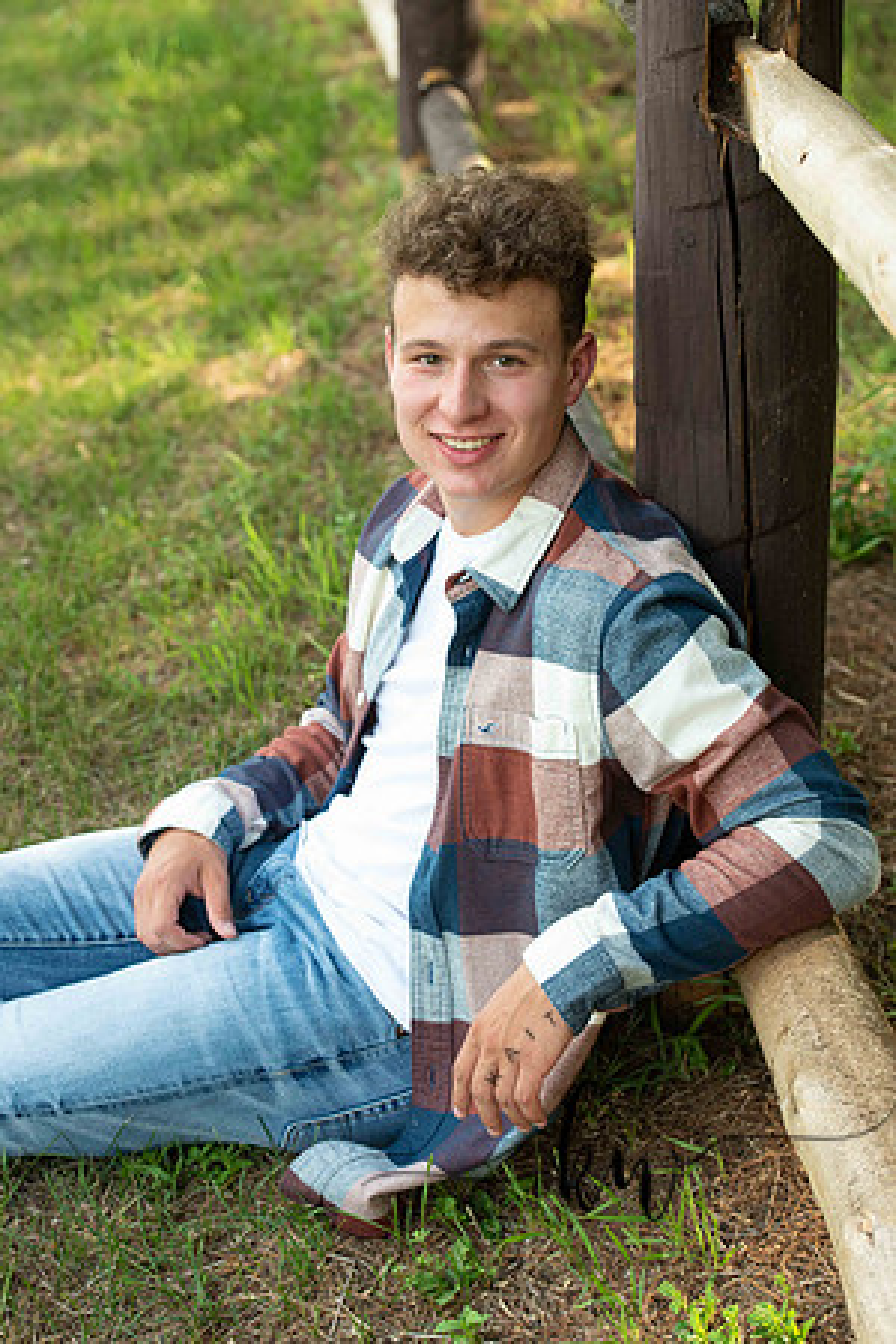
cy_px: 672
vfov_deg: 27.0
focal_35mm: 75
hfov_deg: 18.2
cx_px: 448
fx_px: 2800
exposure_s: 1/200
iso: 400
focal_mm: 75
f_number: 5
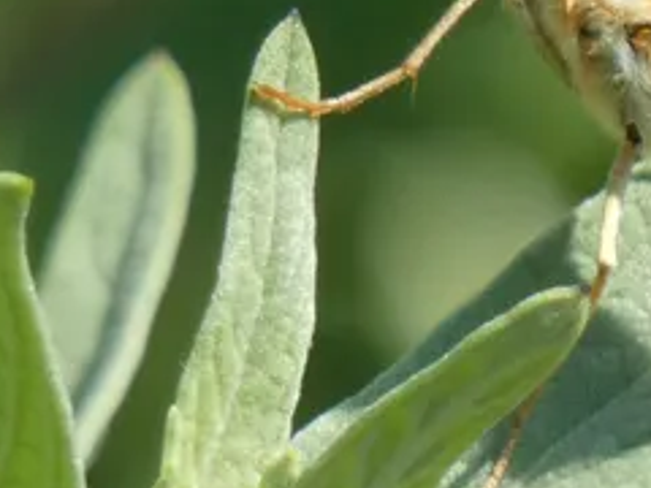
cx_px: 743
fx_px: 30053
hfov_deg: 1.2
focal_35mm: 1598
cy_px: -70
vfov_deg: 0.9
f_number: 5.6
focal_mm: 107.6
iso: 80
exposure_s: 1/200
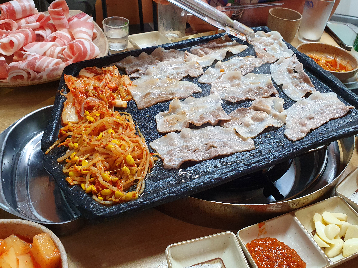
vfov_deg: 45.3
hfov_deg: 58.0
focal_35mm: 31
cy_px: 116
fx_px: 321
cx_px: 212
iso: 320
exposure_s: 1/40
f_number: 2.4
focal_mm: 4.32
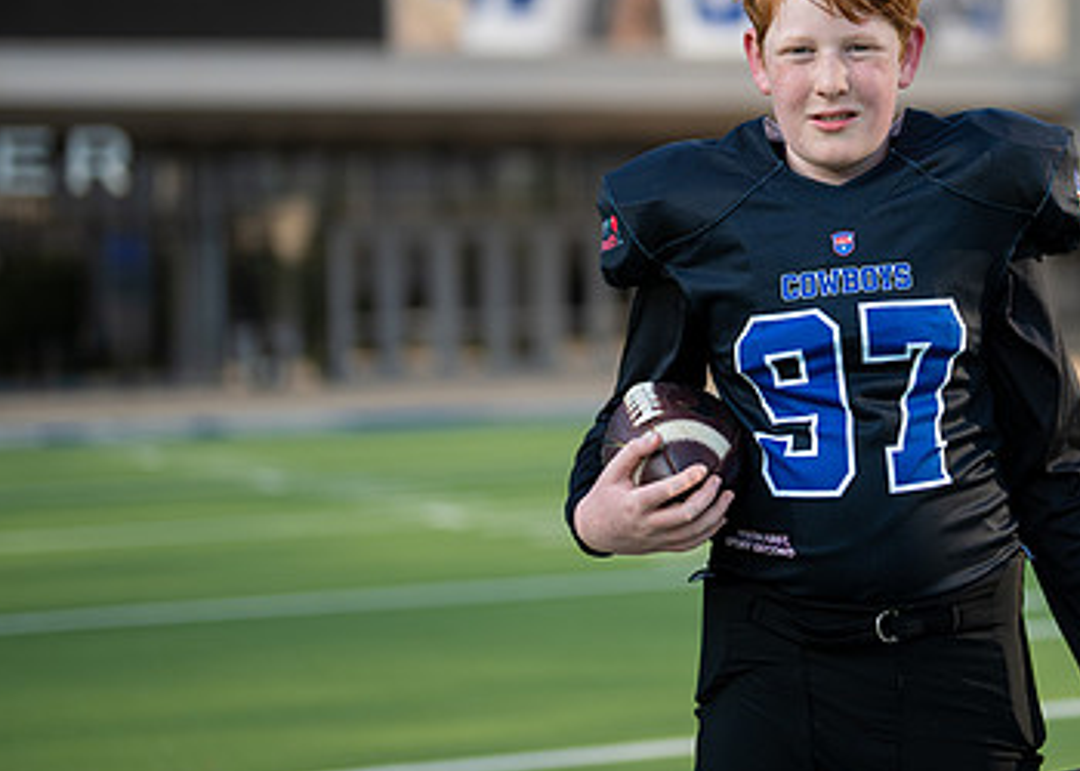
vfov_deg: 14.7
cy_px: 176
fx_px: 2975
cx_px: 891
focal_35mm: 97
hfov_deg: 20.3
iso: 100
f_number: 1.2
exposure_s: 1/3200
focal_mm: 50
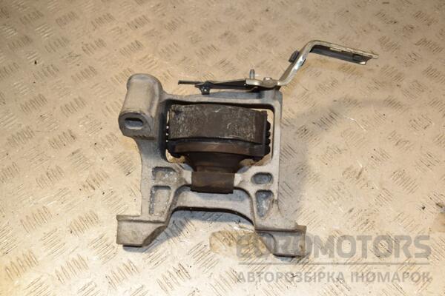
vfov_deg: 35.5
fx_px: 464
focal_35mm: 38
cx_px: 222
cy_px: 148
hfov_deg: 51.3
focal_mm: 25
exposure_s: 1/200
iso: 800
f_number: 6.3
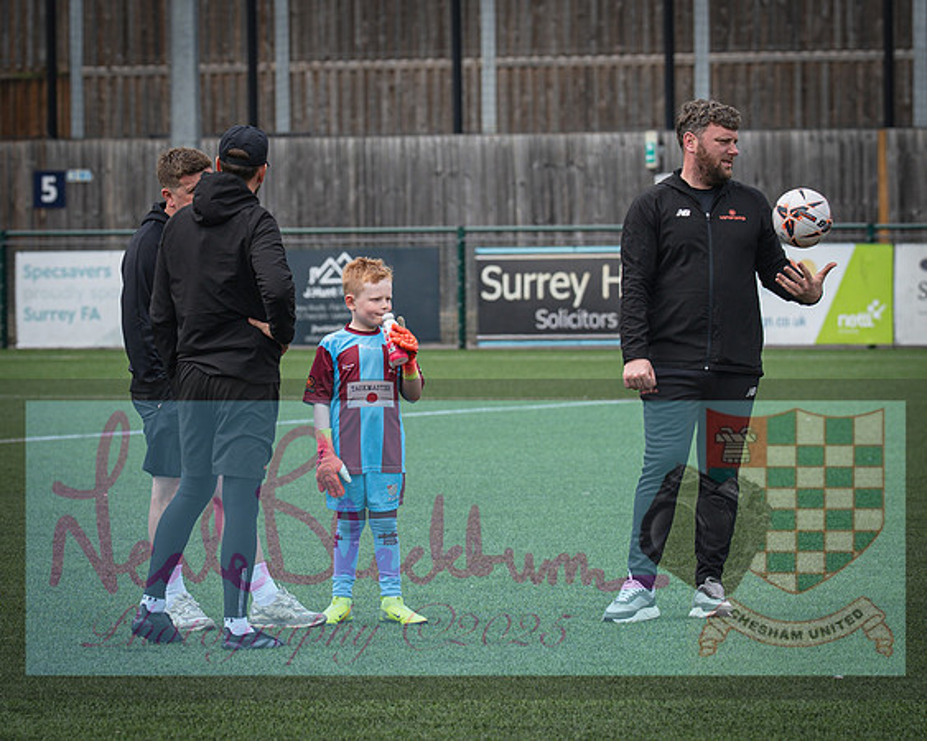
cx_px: 387
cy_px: 340
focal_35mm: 300
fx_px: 8235
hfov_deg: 6.4
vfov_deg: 5.2
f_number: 4
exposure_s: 1/1000
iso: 200
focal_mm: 135
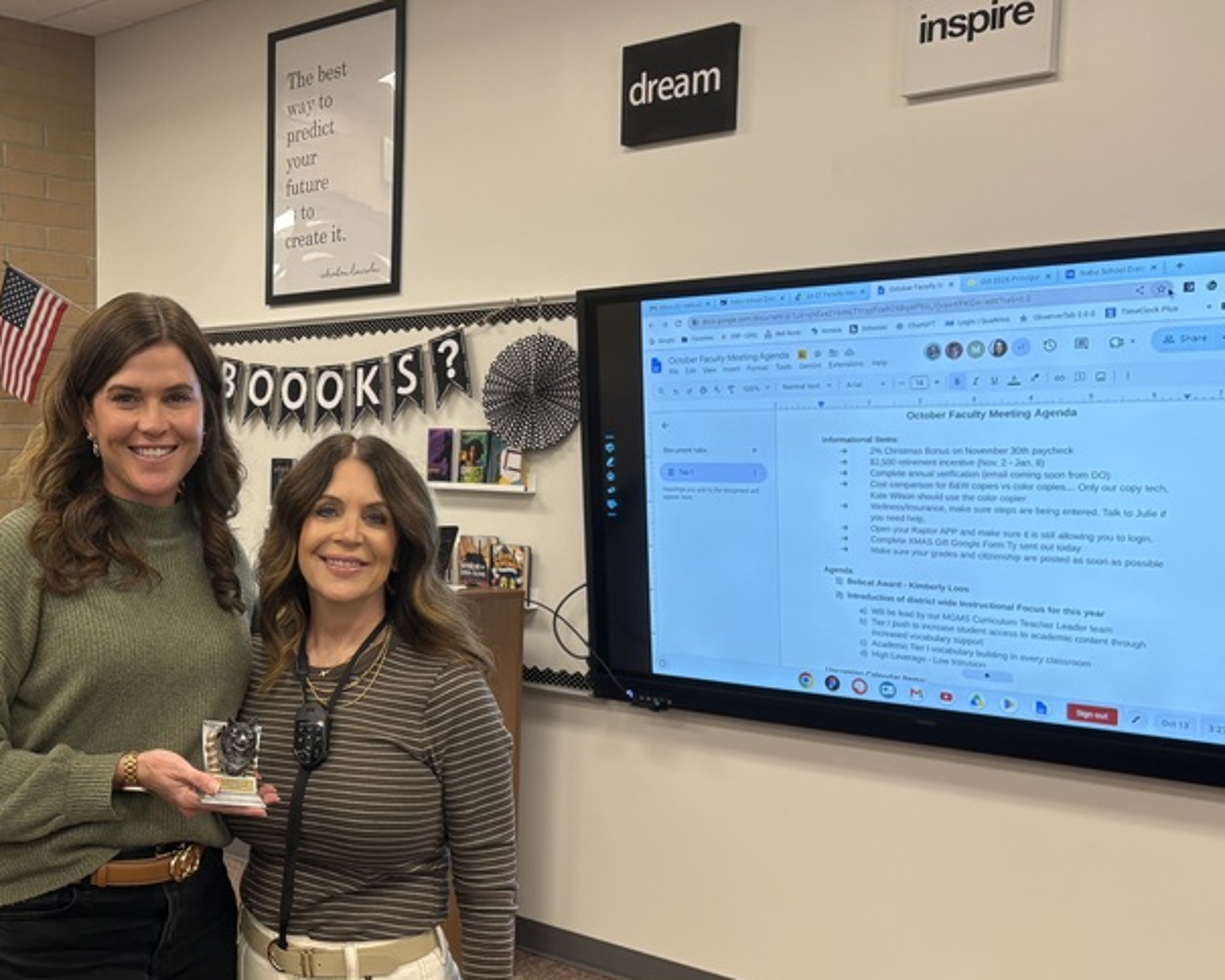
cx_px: 249
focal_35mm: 42
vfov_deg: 35.5
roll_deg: +0.0
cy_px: 615
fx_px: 1522
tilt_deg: -6.4
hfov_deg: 42.0
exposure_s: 1/90
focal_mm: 5.96
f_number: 1.6
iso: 125
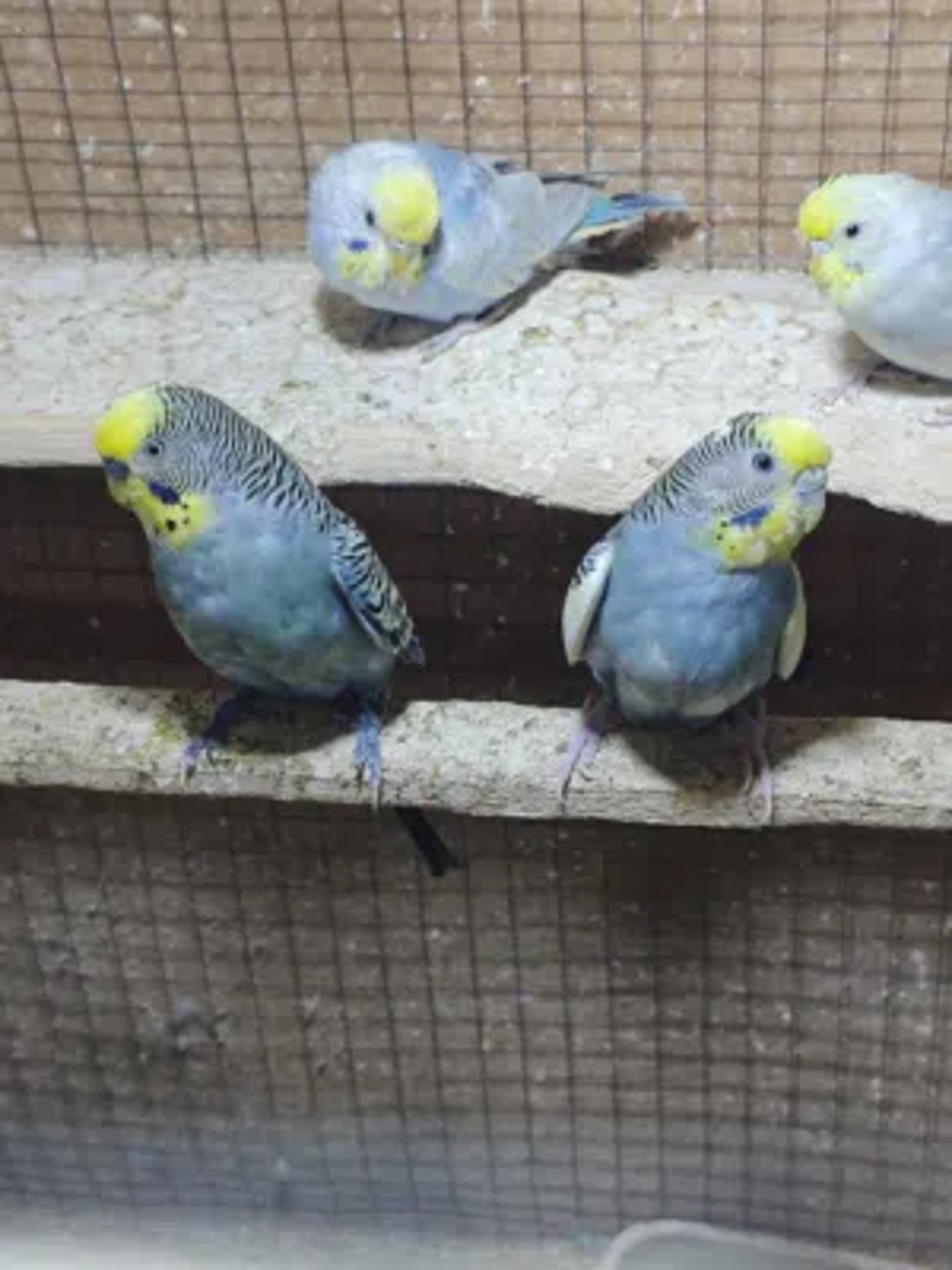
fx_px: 2420
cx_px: 476
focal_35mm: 66
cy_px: 635
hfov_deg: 22.3
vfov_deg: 29.4
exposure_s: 1/60
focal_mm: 4.94
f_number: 1.59
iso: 100
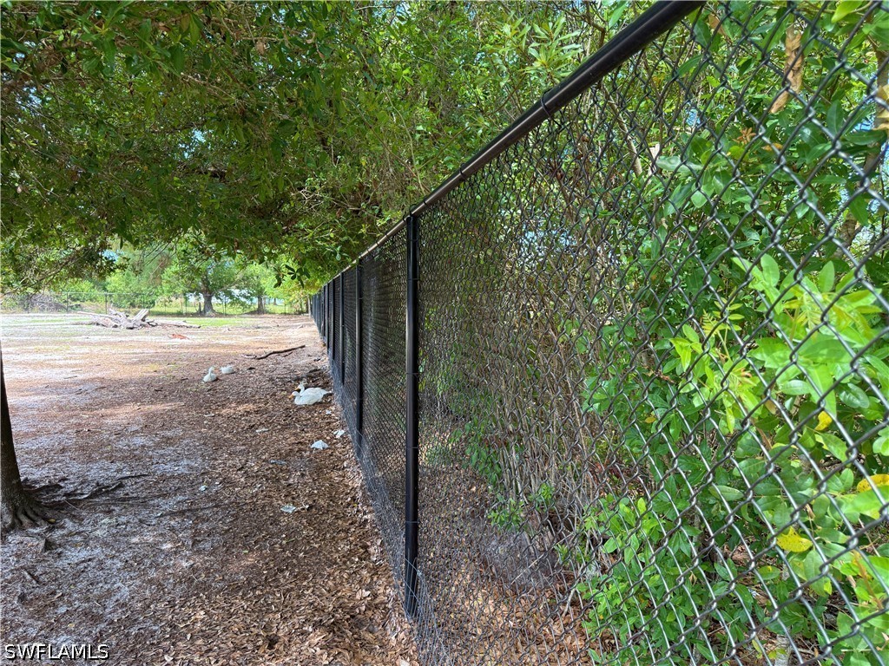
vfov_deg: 56.8
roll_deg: -0.9
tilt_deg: -2.4
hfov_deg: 71.6
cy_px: 333
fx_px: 616
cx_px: 444
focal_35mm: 24
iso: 100
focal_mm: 6.76
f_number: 1.78
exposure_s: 1/350
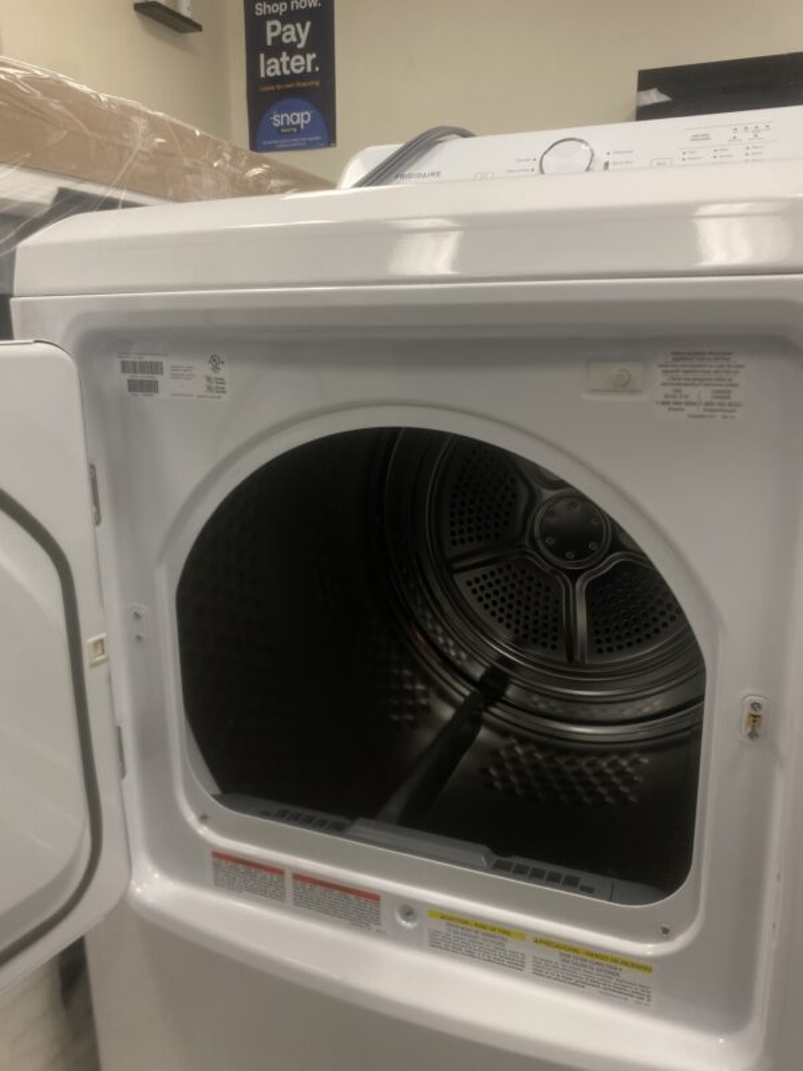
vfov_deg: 67.3
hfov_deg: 53.1
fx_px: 804
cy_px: 536
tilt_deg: -11.6
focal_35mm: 26
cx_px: 402
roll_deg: -0.2
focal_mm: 4.25
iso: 64
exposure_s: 1/63
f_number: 1.8
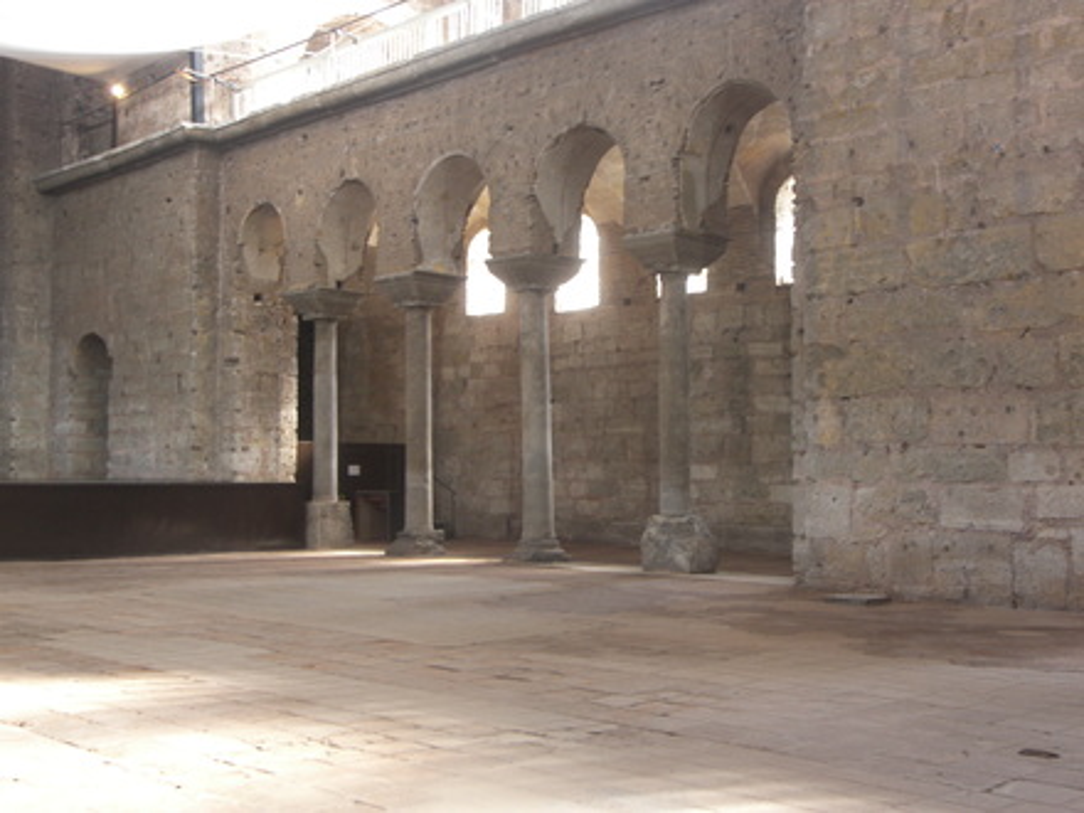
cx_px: 542
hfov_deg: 42.1
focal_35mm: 45
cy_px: 406
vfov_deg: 32.2
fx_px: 1409
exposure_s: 1/6
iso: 100
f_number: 3.6
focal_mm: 9.4
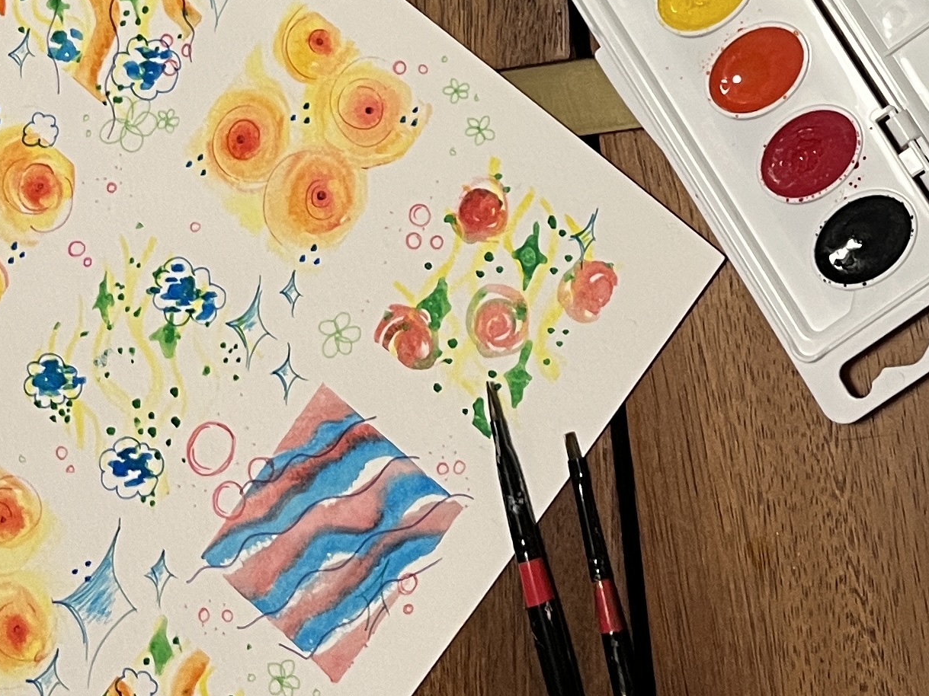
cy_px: -235
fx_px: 2308
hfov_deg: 22.1
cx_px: 885
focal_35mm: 86
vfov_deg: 16.2
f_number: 1.6
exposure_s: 1/60
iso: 200
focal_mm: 5.1
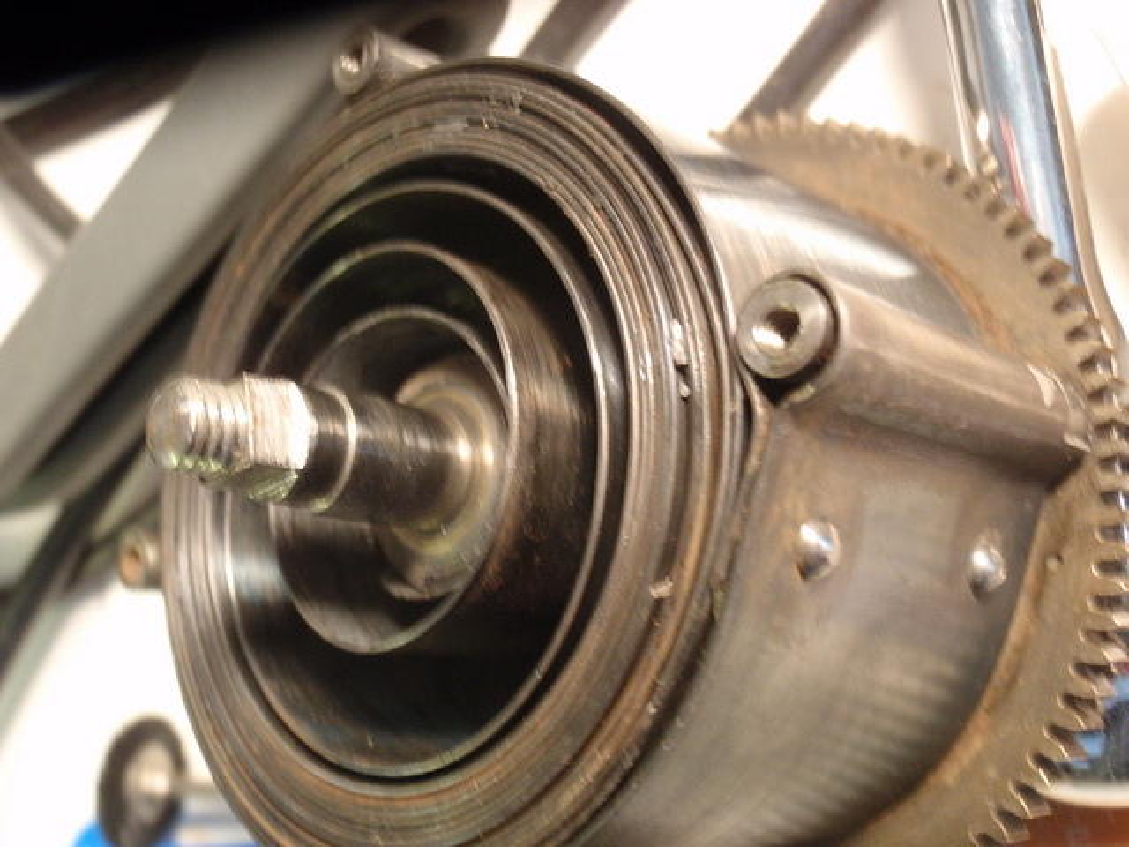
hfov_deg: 46.8
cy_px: 424
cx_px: 564
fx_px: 1305
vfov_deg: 36.0
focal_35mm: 40
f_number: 3.9
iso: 200
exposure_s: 1/8
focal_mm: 7.25
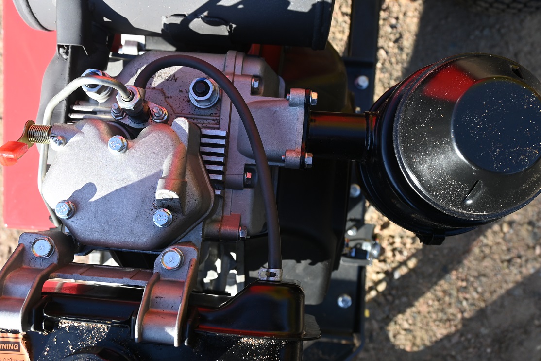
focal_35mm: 38
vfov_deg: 35.5
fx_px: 564
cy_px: 180
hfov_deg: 51.3
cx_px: 270
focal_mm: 25
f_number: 5.6
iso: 200
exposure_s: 1/250
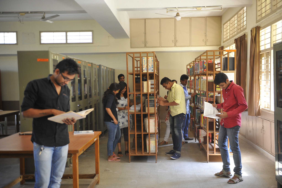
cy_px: 94
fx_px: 298
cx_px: 141
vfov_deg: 35.0
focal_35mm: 38
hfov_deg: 50.7
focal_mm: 38
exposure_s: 1/80
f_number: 2.8
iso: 500
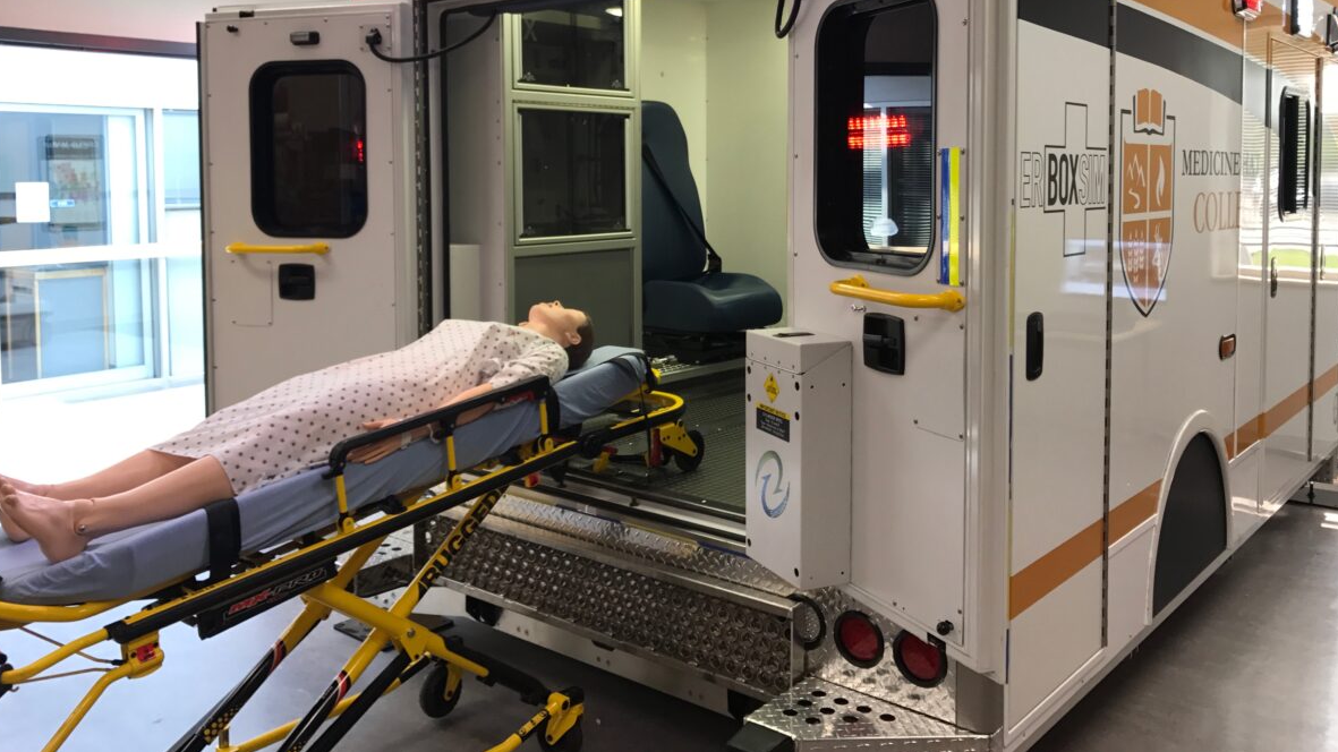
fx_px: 1100
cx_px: 664
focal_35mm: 31
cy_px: 245
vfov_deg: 37.3
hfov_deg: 62.6
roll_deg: -0.1
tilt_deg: -4.9
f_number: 1.8
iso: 32
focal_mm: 3.99
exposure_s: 1/49
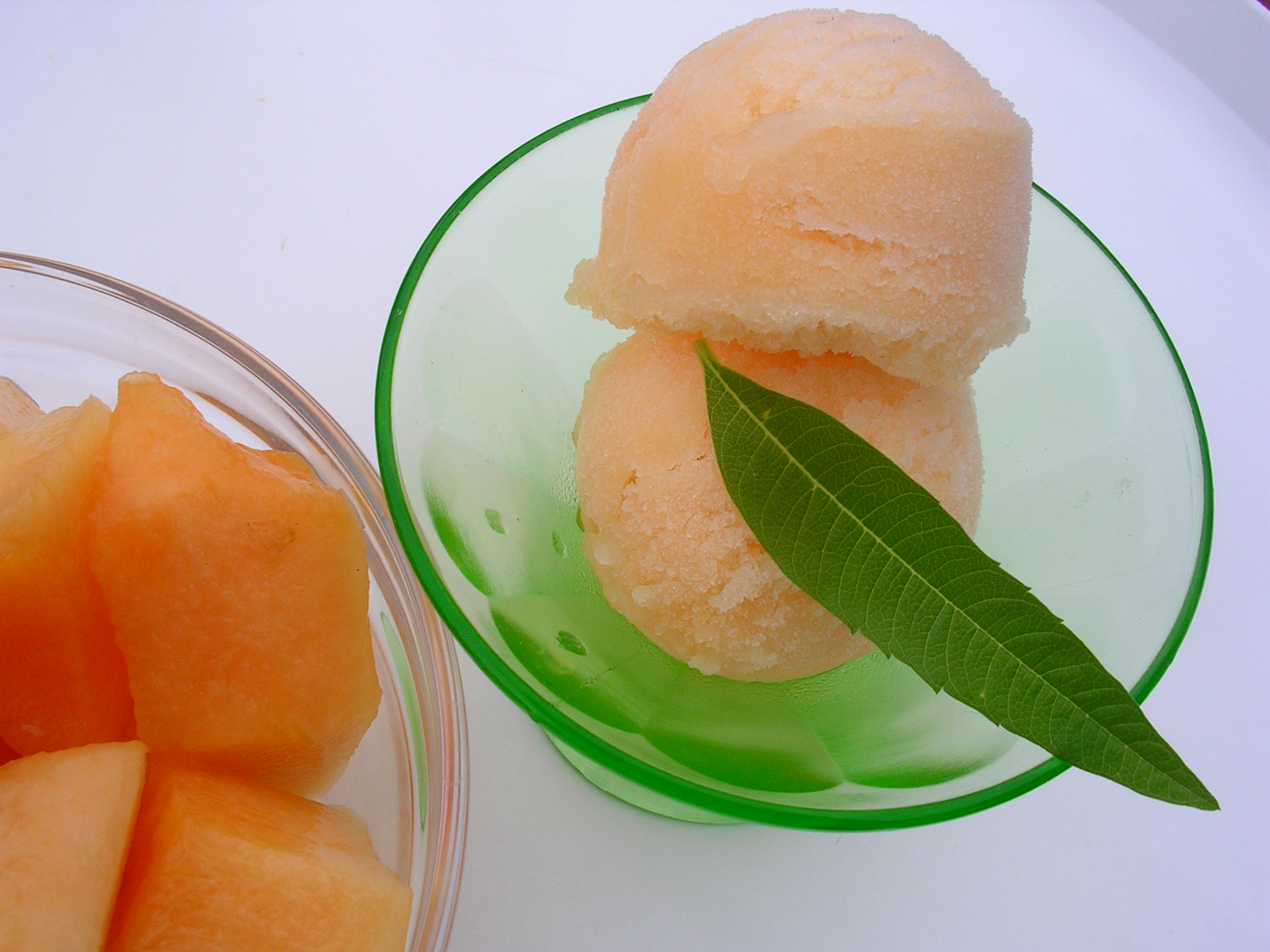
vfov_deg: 37.7
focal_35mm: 38
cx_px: 635
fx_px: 1394
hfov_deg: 49.0
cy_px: 476
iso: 50
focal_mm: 5.8
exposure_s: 1/190
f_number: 5.6
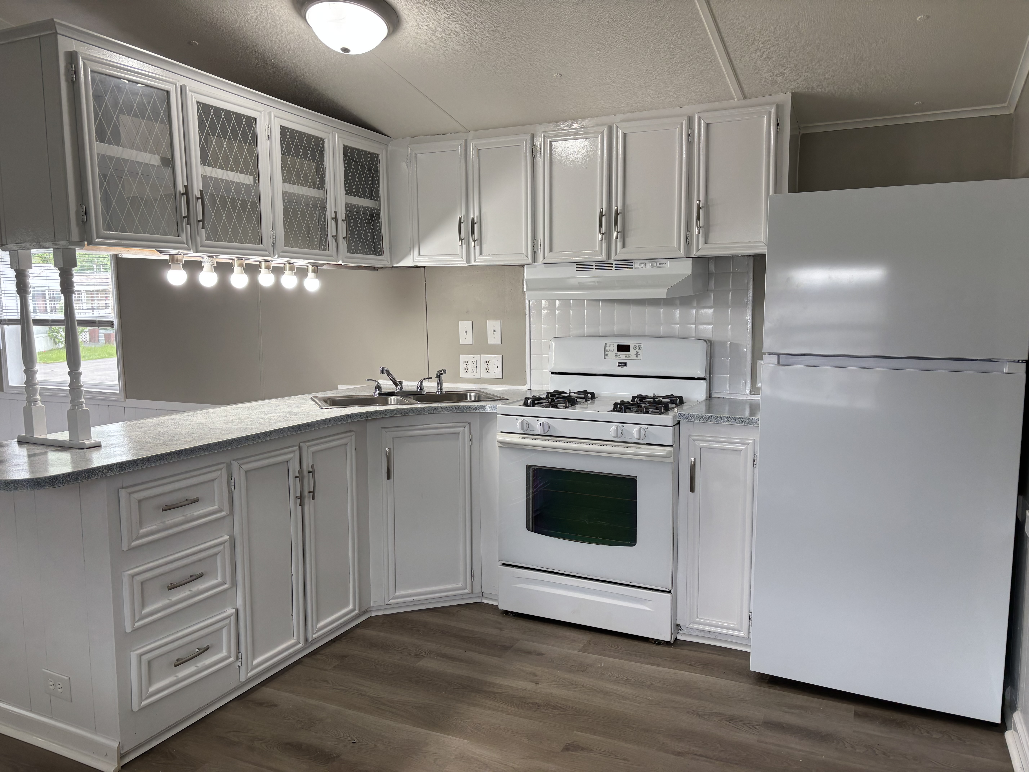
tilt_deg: -5.5
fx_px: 773
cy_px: 386
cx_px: 514
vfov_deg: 53.1
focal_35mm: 26
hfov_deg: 67.3
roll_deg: +0.9
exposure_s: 1/120
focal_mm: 5.96
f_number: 1.6
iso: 64
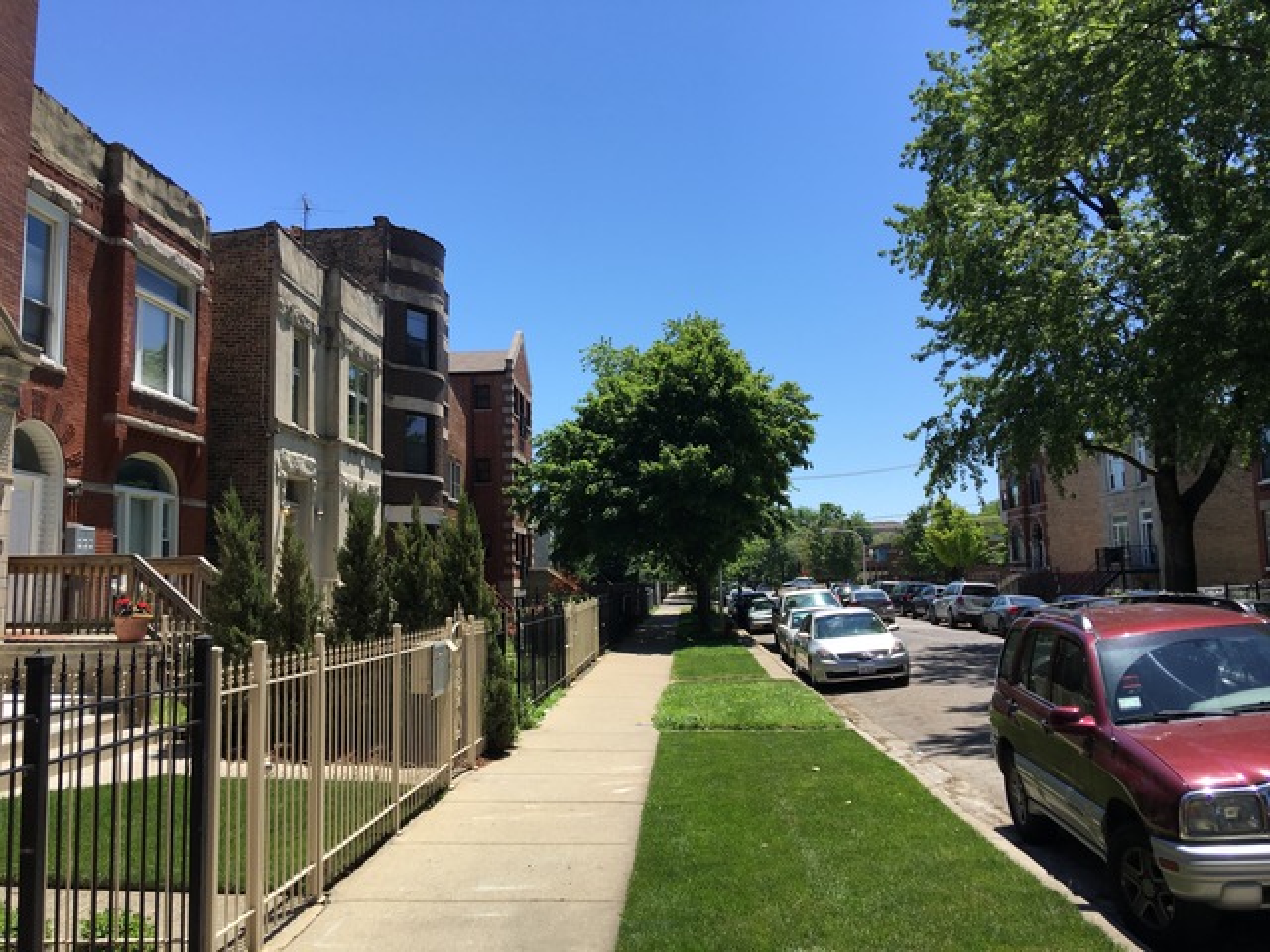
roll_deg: +2.7
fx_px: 1064
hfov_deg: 61.7
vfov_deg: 48.2
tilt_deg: +6.3
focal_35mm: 29
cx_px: 635
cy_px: 476
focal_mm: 4.15
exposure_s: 1/1083
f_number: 2.2
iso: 25
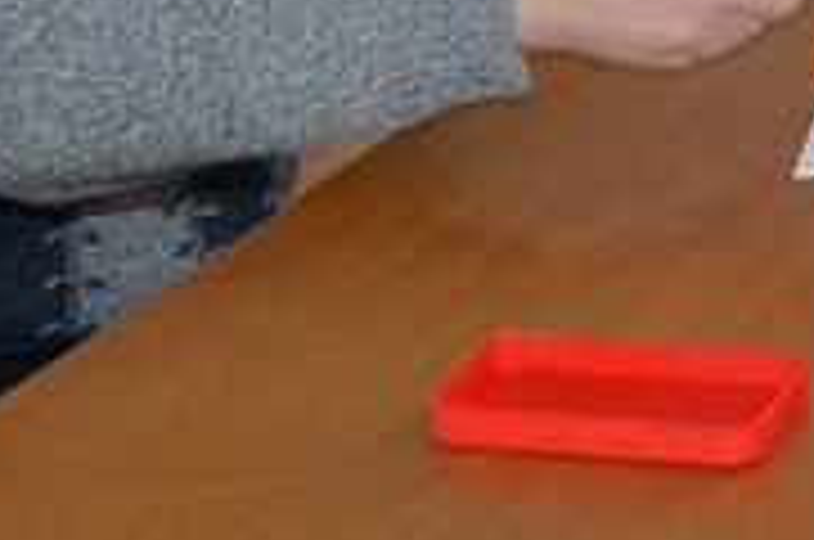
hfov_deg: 12.2
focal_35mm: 163
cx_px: 1084
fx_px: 3679
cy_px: -475
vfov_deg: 8.1
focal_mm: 20
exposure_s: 1/60
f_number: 3.8
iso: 560
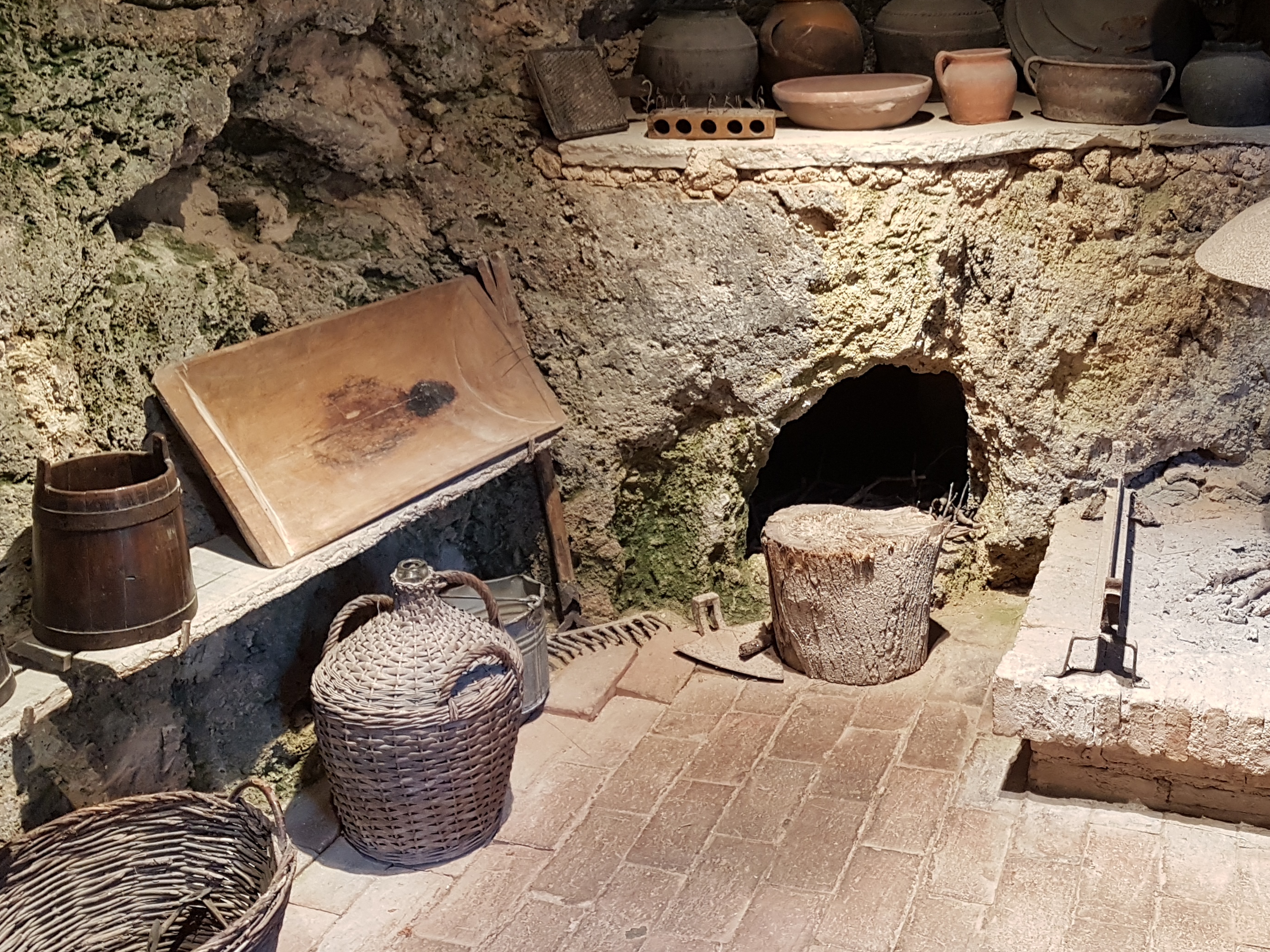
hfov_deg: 48.1
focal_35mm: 38
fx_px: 1394
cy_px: 287
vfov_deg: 37.1
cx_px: 856
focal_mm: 4.2
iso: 100
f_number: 1.7
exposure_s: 1/50
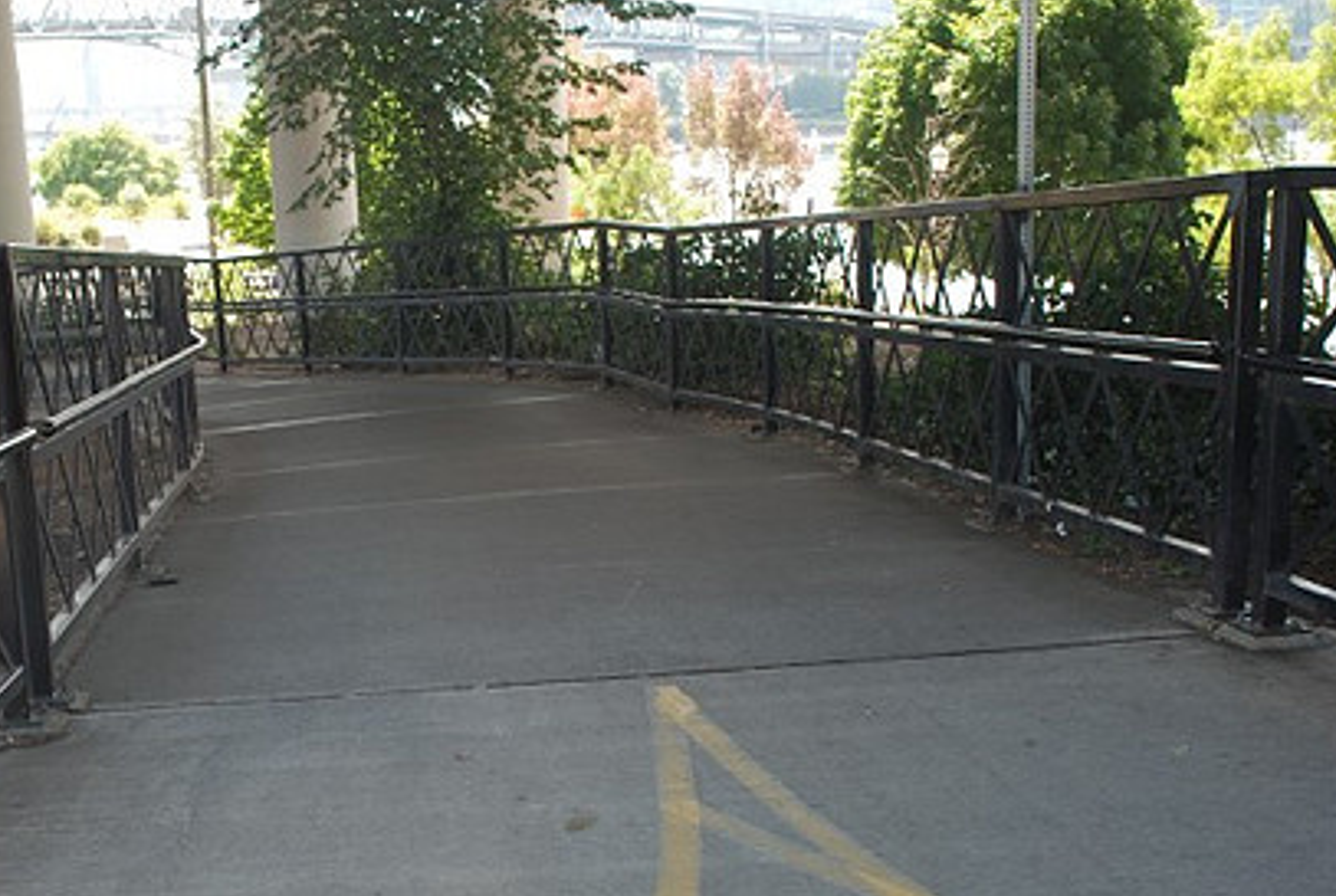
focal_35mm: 47
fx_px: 1747
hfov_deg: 41.3
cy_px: 576
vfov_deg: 28.6
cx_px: 446
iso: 100
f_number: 4
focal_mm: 22
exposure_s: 1/80
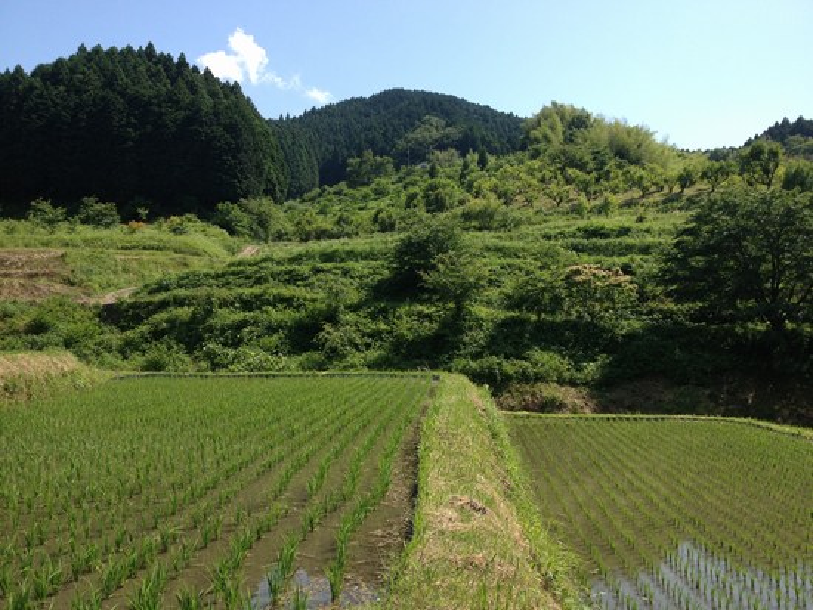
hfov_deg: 52.6
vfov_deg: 40.7
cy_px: 305
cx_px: 406
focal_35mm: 35
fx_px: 822
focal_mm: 4.28
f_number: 2.4
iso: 50
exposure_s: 1/1175
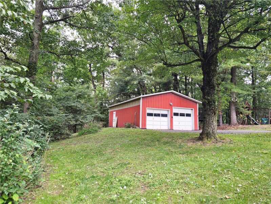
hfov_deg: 73.9
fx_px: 180
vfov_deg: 58.9
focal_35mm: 23
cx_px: 136
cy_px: 102
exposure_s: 1/120
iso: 80
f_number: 1.7
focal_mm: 6.3
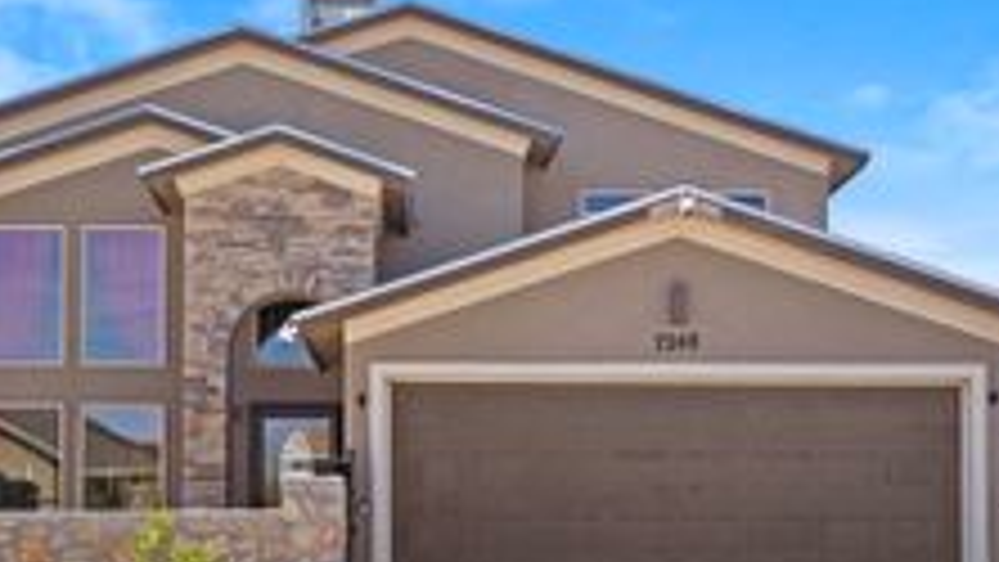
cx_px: 396
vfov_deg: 16.4
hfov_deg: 28.9
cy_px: 479
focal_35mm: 73
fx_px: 1934
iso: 100
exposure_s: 1/30
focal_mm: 31
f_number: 8
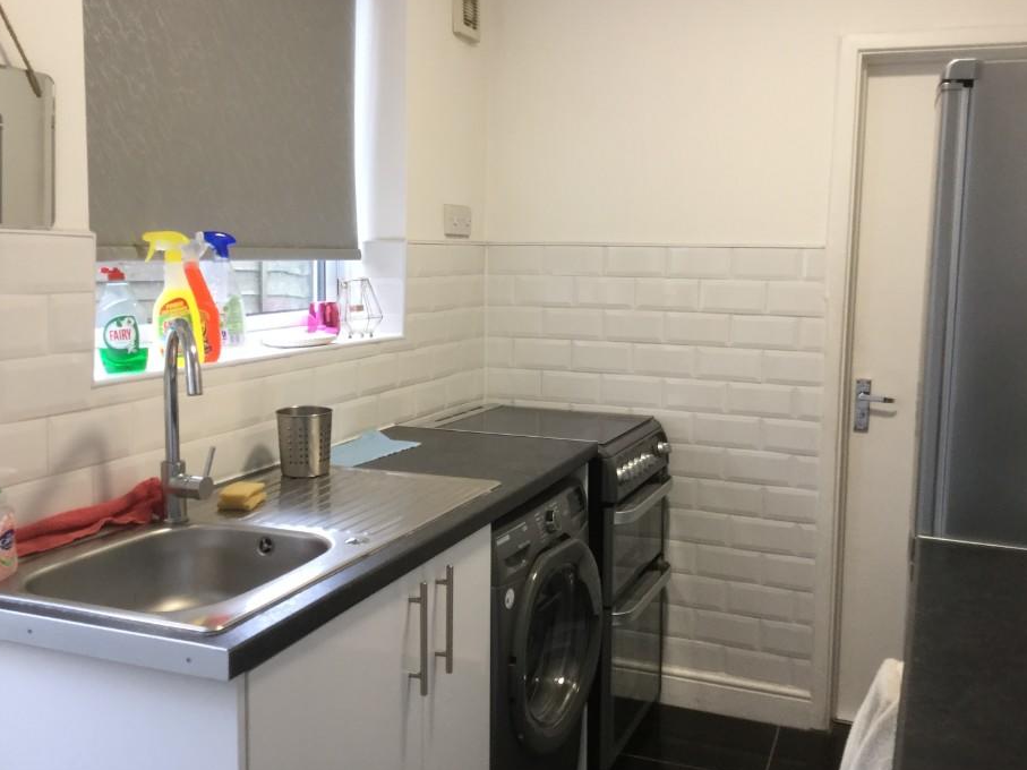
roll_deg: -1.1
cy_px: 349
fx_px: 1038
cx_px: 525
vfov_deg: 40.6
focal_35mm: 35
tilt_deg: -4.9
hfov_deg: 52.6
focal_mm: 3.3
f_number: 2.4
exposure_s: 1/33
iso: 80
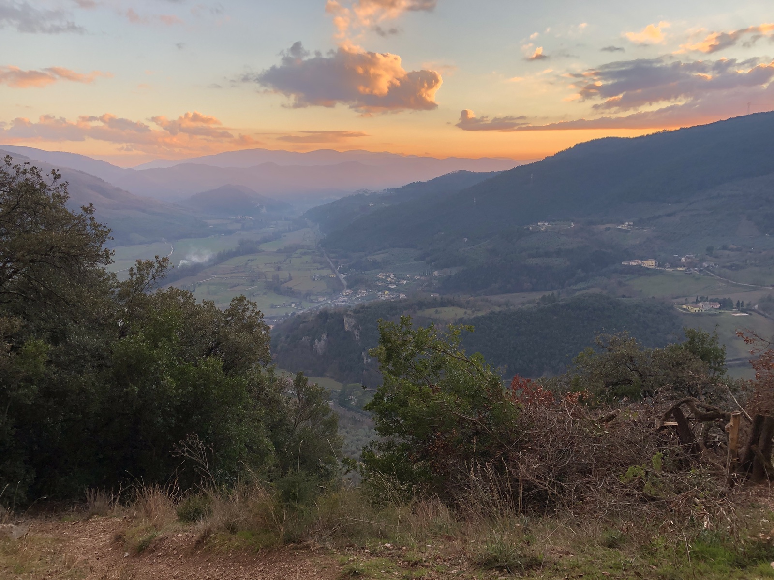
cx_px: 387
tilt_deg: -10.7
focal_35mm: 28
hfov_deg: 63.4
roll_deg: +1.2
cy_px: 290
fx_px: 626
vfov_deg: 49.7
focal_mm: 4
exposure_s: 1/161
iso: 20
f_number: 1.8
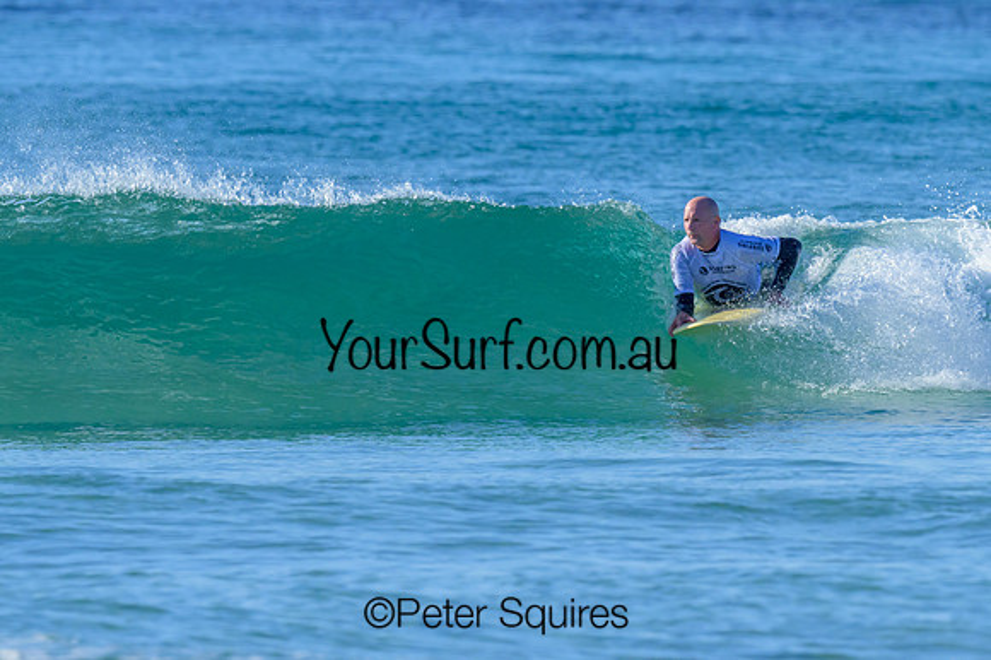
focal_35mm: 1200
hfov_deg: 1.7
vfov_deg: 1.1
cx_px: 496
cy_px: 330
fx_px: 33013
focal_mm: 800
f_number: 11
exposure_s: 1/2000
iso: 1600
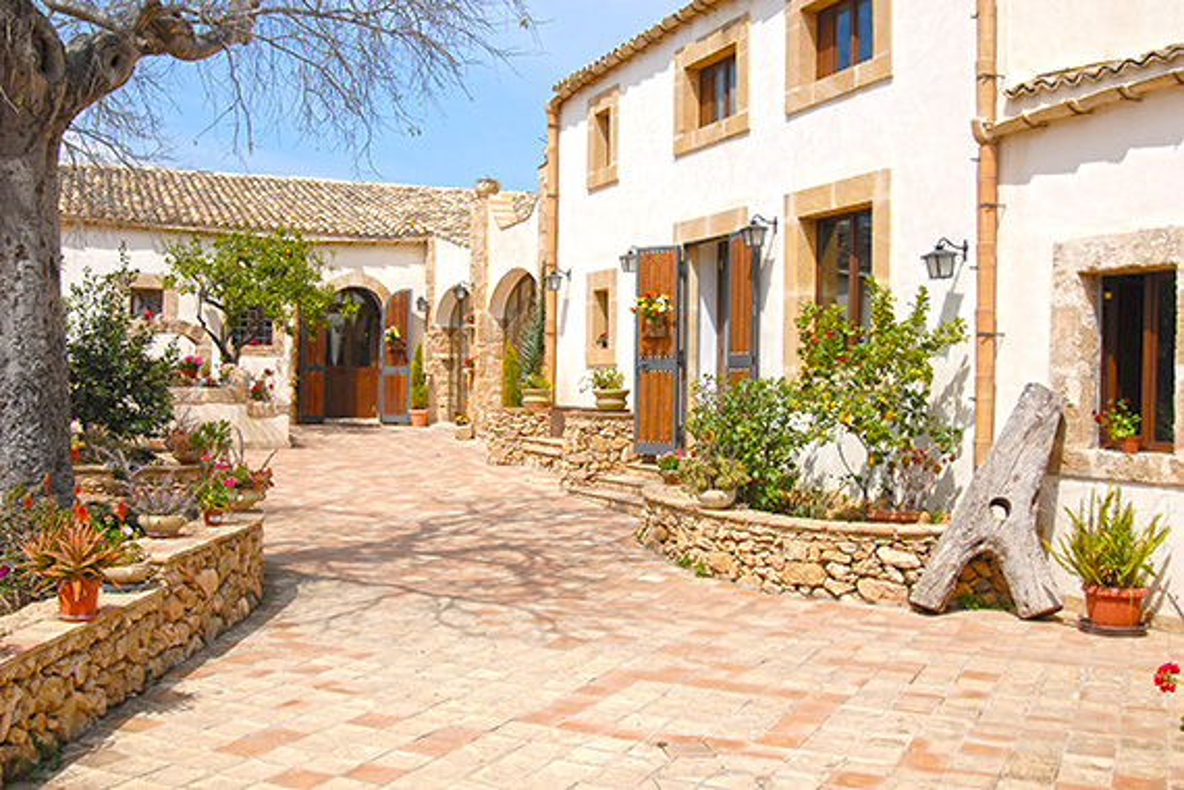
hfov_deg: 53.1
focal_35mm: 36
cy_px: 395
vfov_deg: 36.9
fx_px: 1184
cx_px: 592
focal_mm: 24
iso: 200
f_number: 10
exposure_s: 1/400
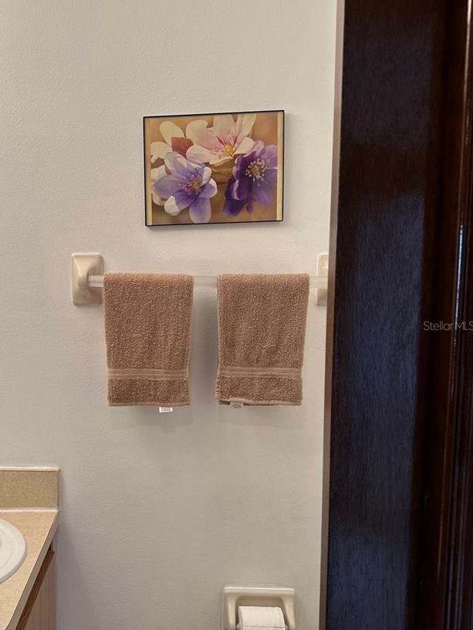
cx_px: 133
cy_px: 325
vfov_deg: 52.6
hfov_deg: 39.8
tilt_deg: -4.6
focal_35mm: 35
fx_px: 638
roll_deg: -0.6
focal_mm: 6.86
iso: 100
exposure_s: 1/120
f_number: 1.78
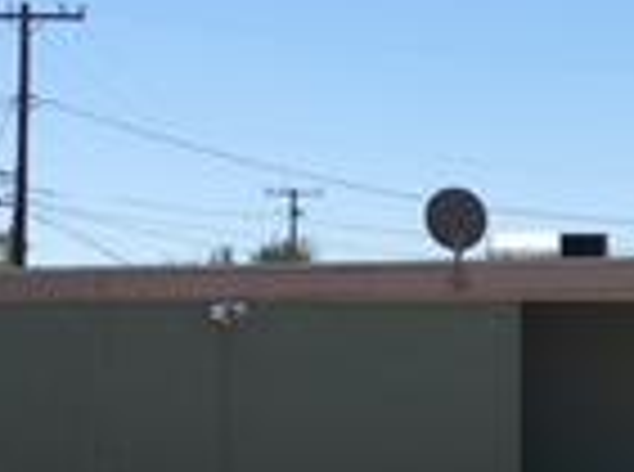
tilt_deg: +4.1
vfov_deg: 11.2
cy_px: 333
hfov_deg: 14.8
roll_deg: -0.2
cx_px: 598
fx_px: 2411
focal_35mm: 132
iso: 25
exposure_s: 1/1923
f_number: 2.2
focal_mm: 4.15
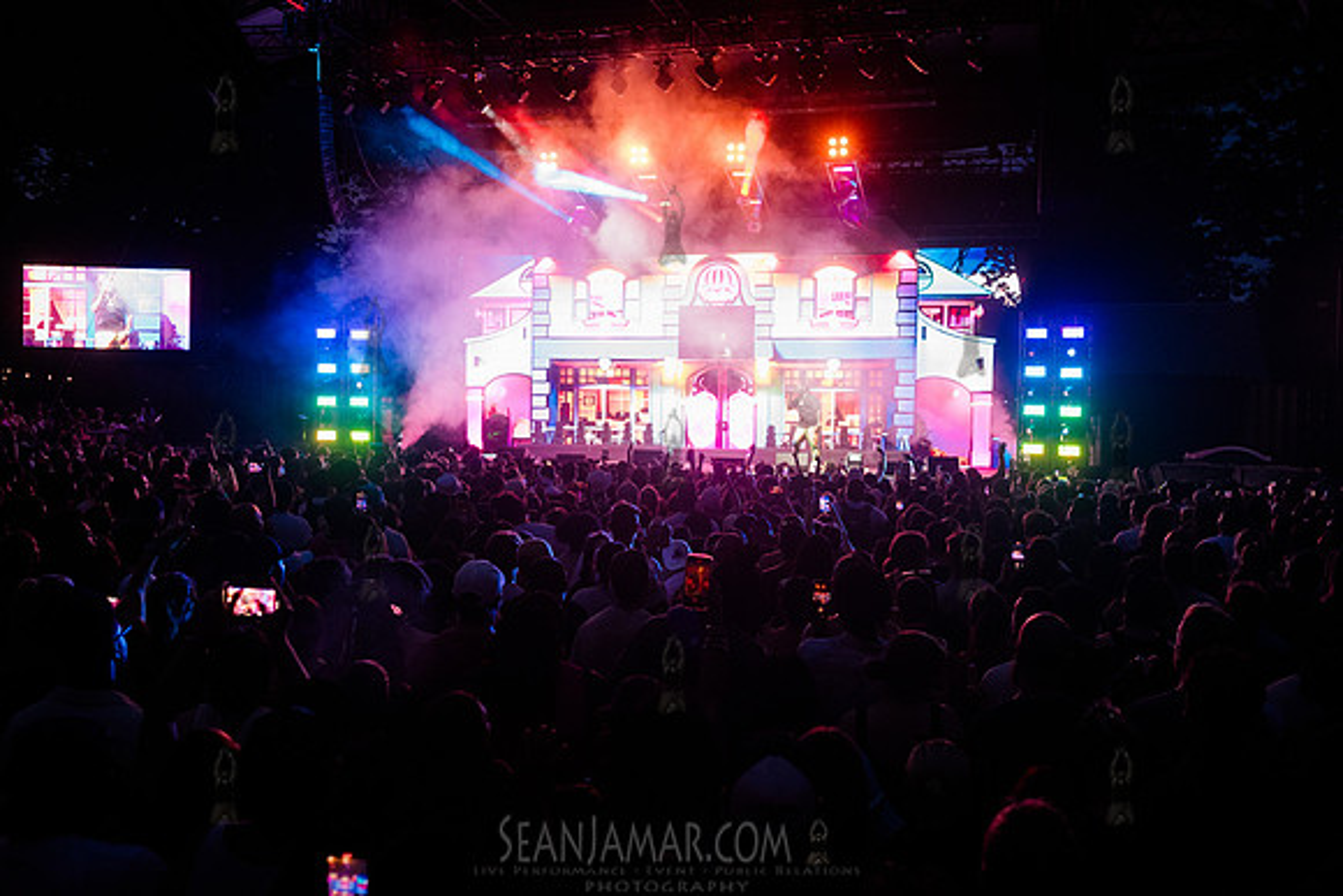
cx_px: 672
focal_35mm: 35
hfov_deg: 54.4
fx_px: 1306
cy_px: 448
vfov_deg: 37.9
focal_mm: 35
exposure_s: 1/400
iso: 4000
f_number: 3.2
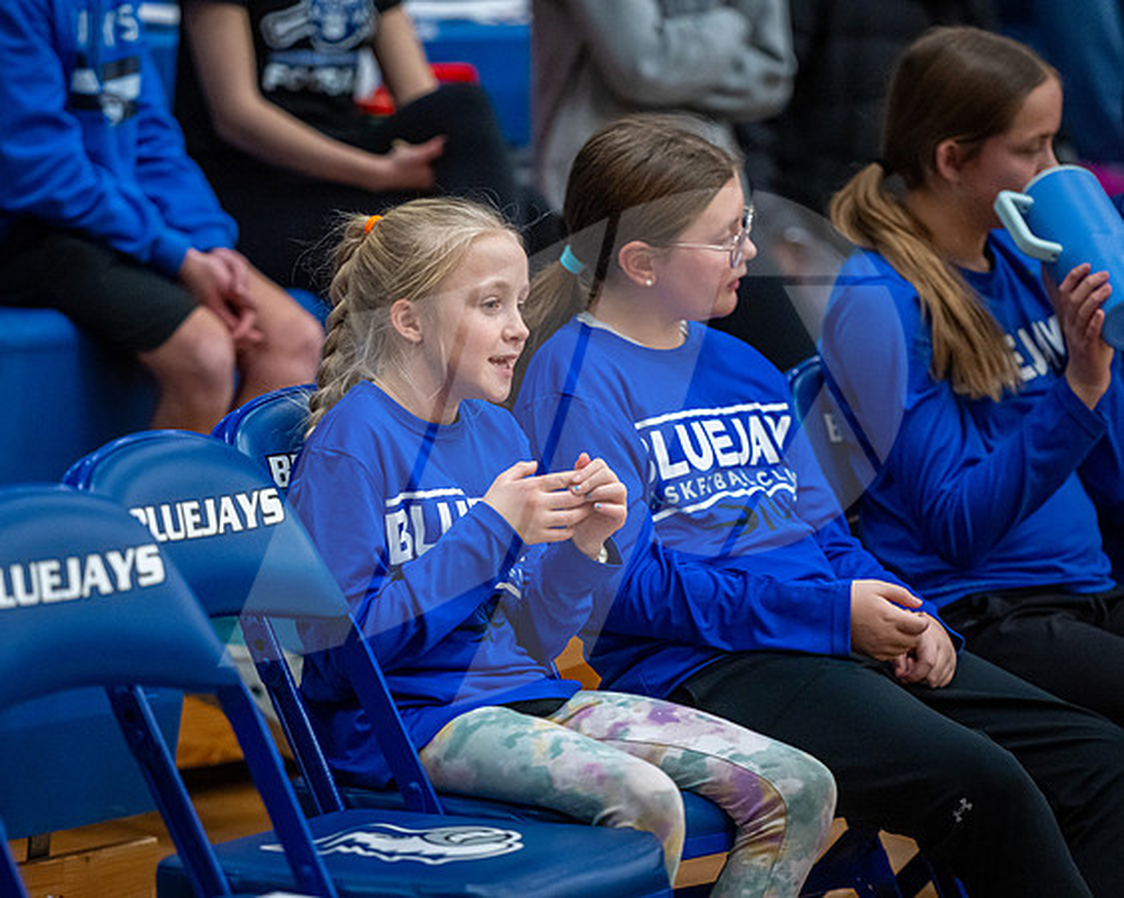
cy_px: 449
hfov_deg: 10.1
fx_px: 6367
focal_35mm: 191
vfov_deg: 8.1
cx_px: 492
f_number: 2.8
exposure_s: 1/800
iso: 5000
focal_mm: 170
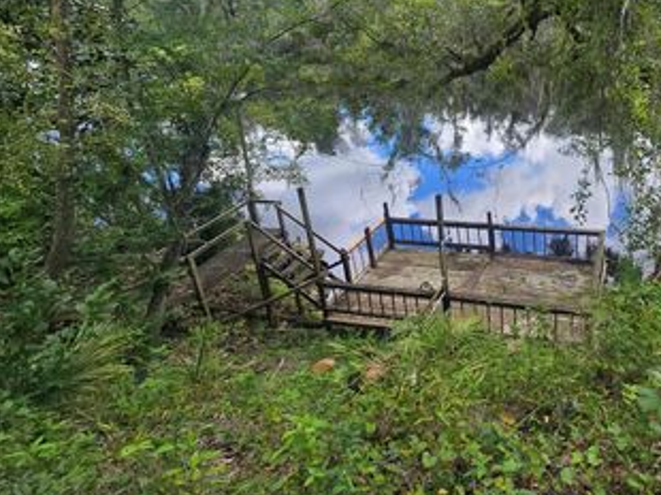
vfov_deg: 62.1
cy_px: 174
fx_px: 401
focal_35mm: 21
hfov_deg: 71.4
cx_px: 525
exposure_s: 1/397
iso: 50
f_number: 2.2
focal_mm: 2.2
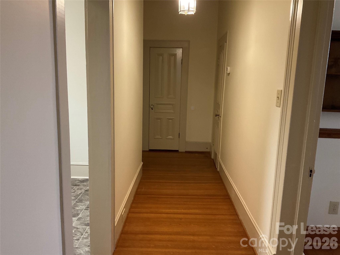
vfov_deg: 48.2
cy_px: 128
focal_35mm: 29
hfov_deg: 61.7
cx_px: 170
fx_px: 285
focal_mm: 3
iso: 200
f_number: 1.8
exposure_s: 1/60
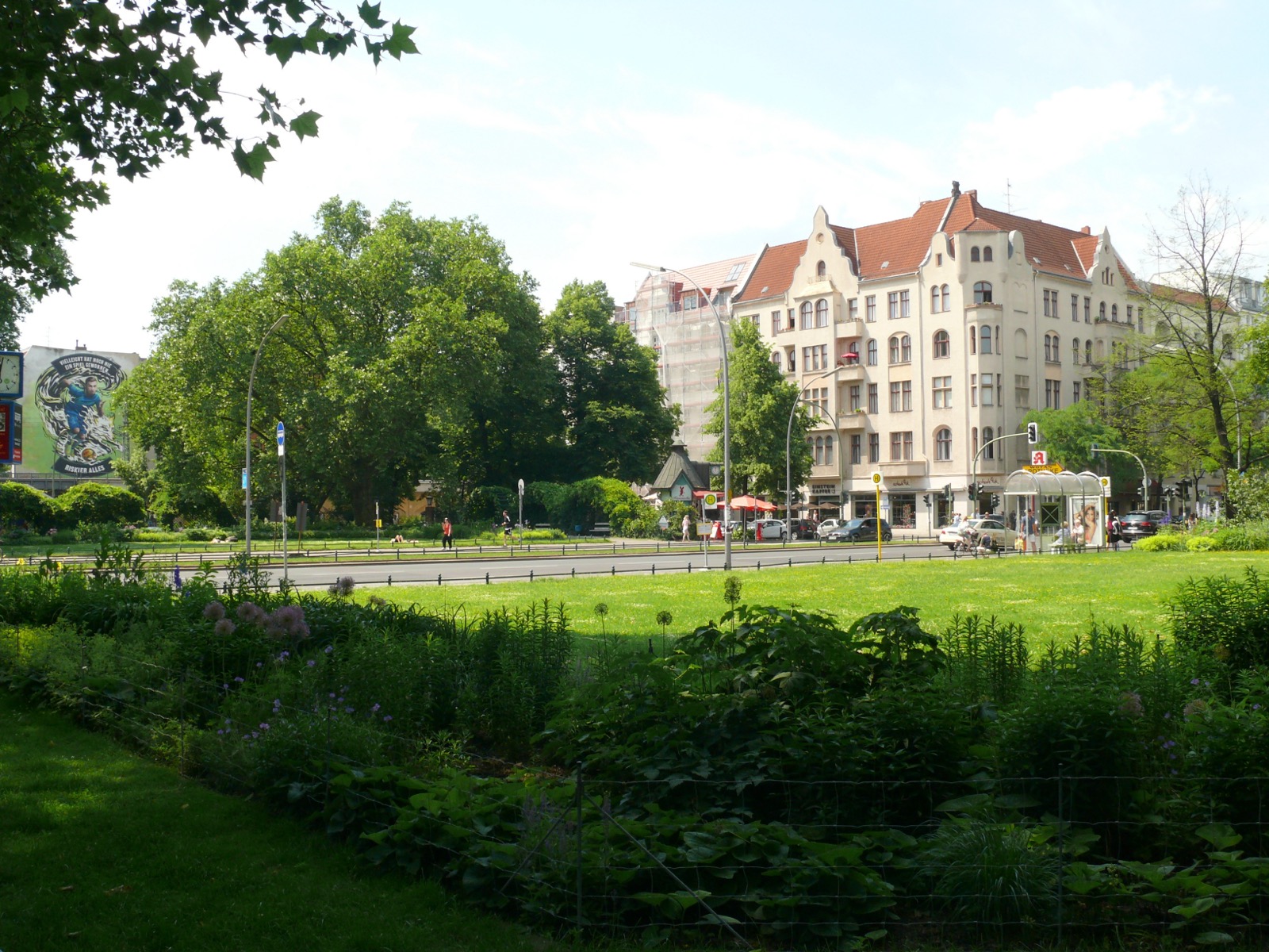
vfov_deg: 40.7
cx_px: 634
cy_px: 476
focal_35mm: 35
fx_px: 1283
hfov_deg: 52.6
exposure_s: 1/250
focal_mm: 7.4
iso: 100
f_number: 5
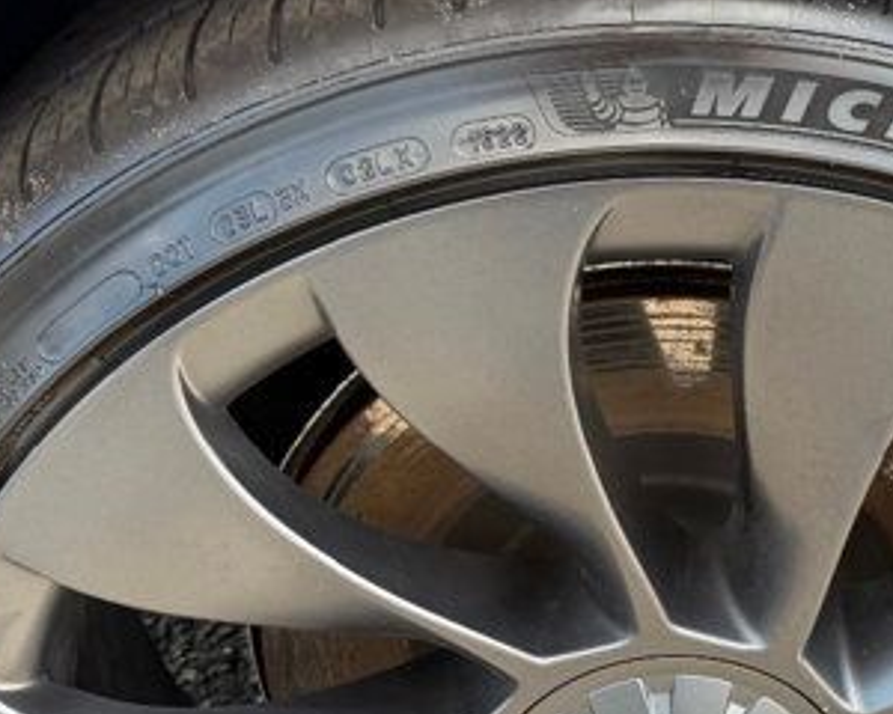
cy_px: 497
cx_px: 768
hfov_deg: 23.3
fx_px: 2114
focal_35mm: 80
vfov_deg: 19.1
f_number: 1.78
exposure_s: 1/423
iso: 100
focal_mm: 6.76
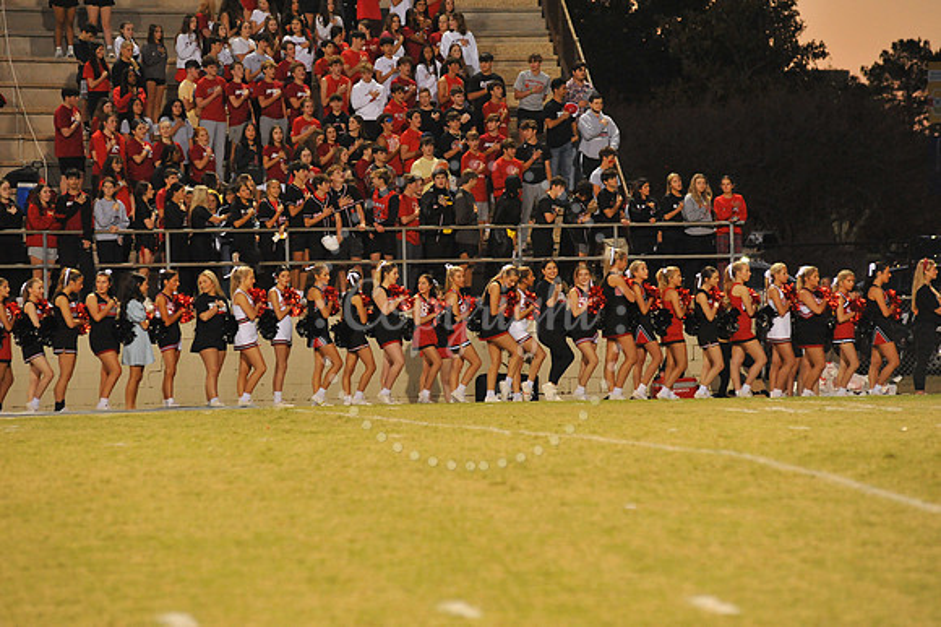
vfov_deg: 6.9
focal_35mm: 200
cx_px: 470
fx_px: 5225
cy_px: 314
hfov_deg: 10.3
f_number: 5.6
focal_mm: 200
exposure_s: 1/125
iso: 4000
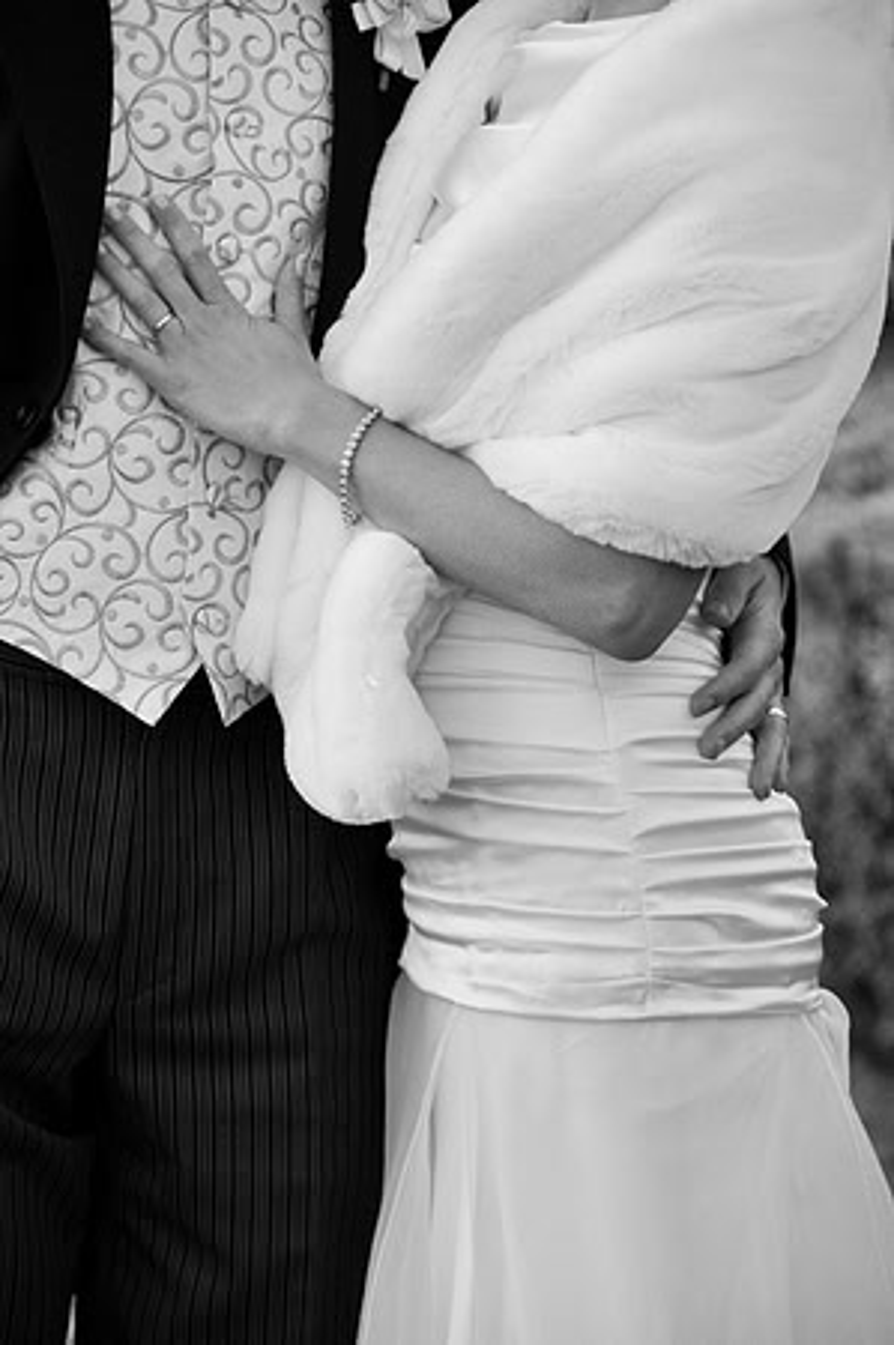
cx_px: 447
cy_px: 672
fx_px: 7560
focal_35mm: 202
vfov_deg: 10.2
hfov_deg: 6.8
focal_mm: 135
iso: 500
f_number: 5.6
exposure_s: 1/640
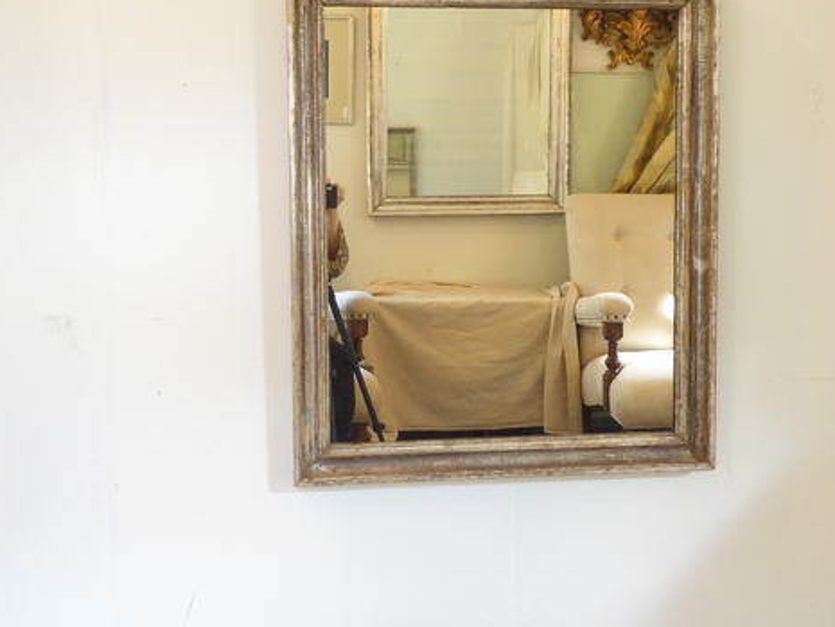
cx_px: 415
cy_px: 269
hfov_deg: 46.8
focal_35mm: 40
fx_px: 965
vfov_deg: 35.9
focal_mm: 5.4
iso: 400
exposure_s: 1/13
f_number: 3.5
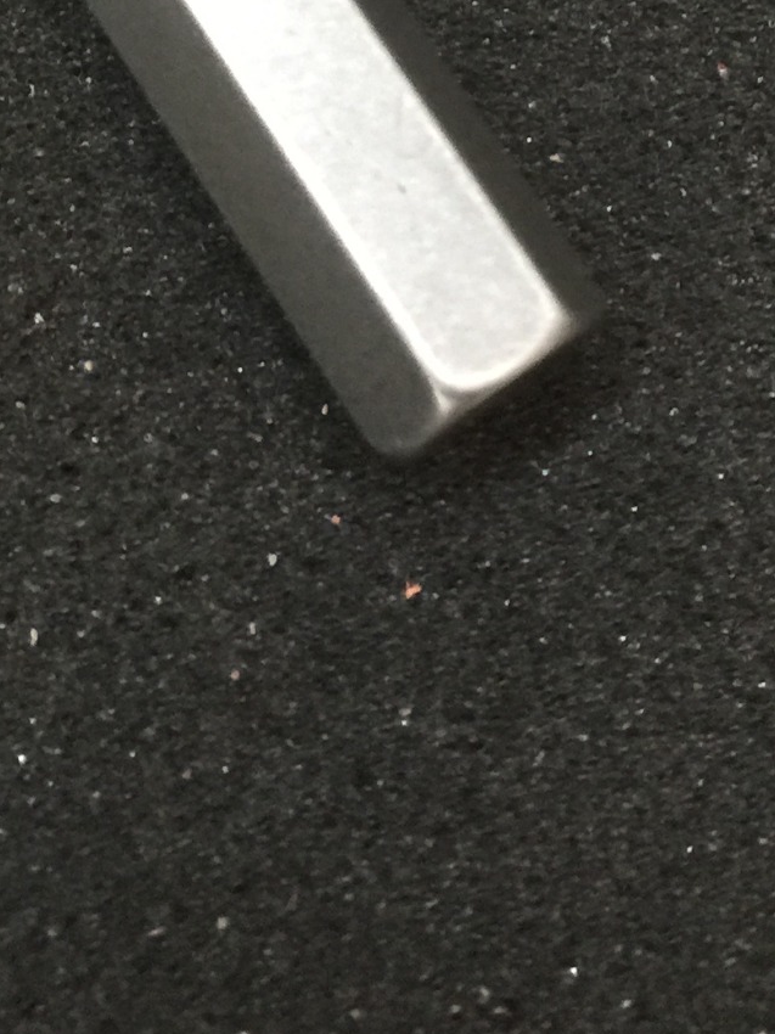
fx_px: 2718
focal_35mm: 91
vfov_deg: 18.9
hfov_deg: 16.2
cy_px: -522
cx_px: 241
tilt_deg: -63.7
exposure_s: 1/10
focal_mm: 4.15
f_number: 2.2
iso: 125
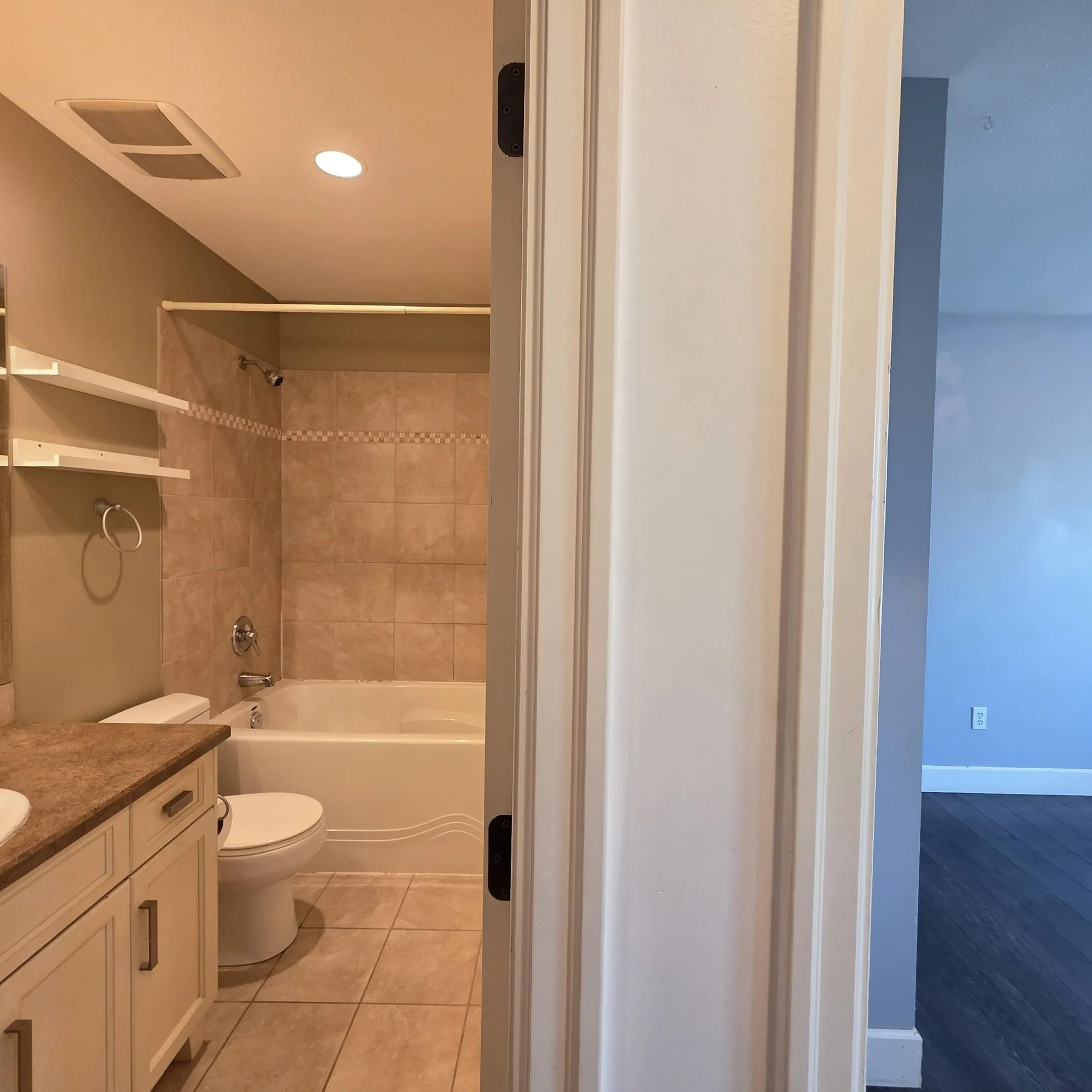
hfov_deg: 87.4
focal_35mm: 16
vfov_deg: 87.4
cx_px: 568
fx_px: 571
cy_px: 539
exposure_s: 1/60
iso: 320
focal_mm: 2.2
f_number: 1.9
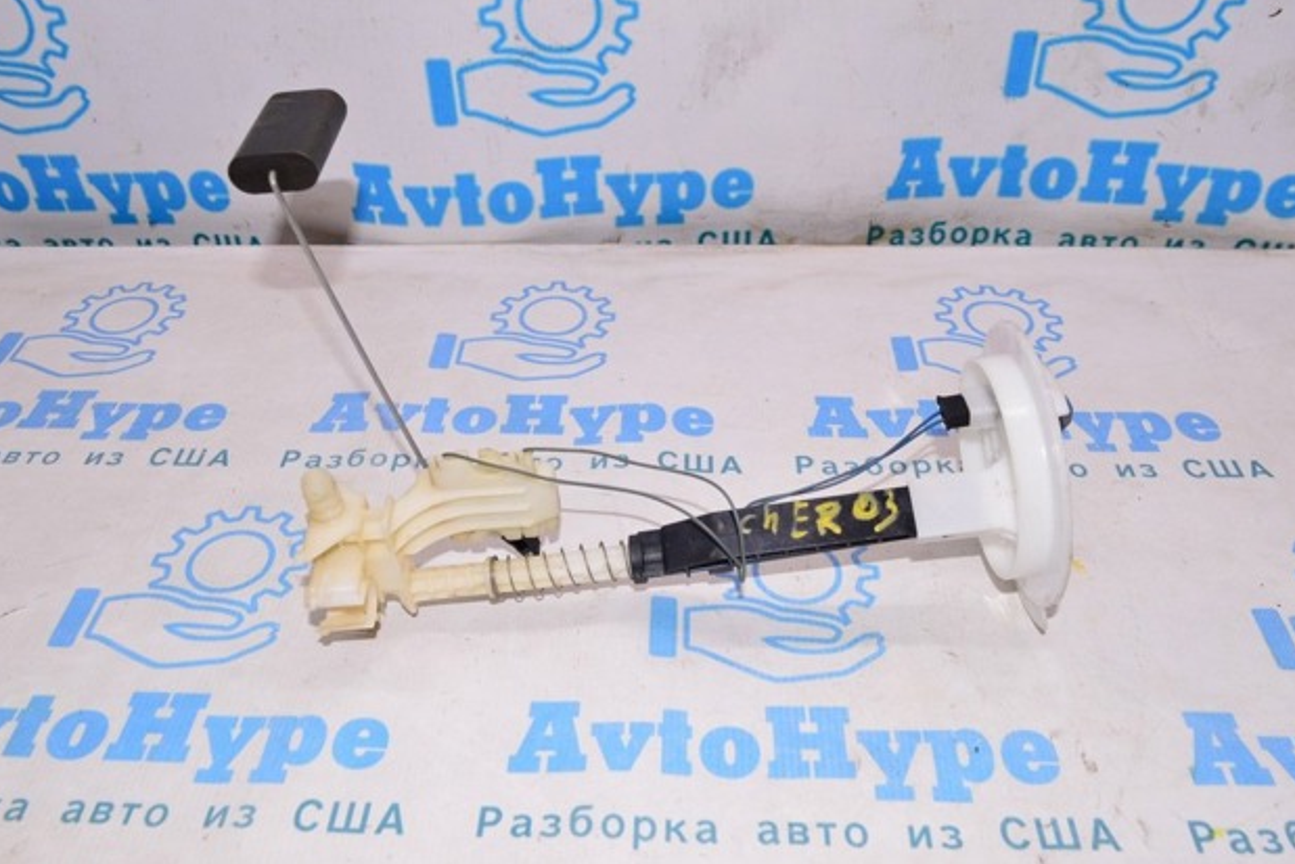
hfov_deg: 57.9
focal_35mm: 33
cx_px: 632
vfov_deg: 40.5
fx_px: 1170
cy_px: 428
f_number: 8
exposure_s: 1/200
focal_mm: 21
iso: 1600
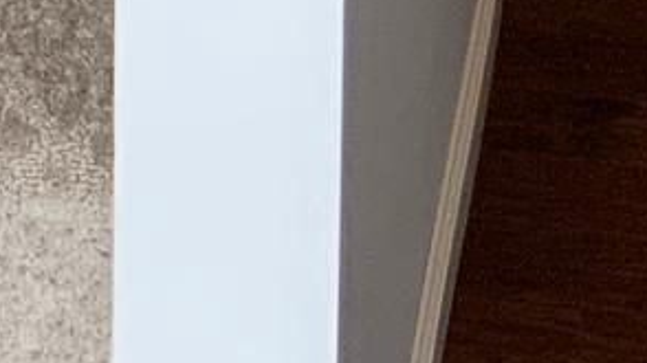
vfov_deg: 4.9
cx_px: -326
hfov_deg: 9.5
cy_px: -1177
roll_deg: -0.4
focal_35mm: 220
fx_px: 3772
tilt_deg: -5.4
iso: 64
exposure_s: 1/120
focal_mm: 3
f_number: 1.8
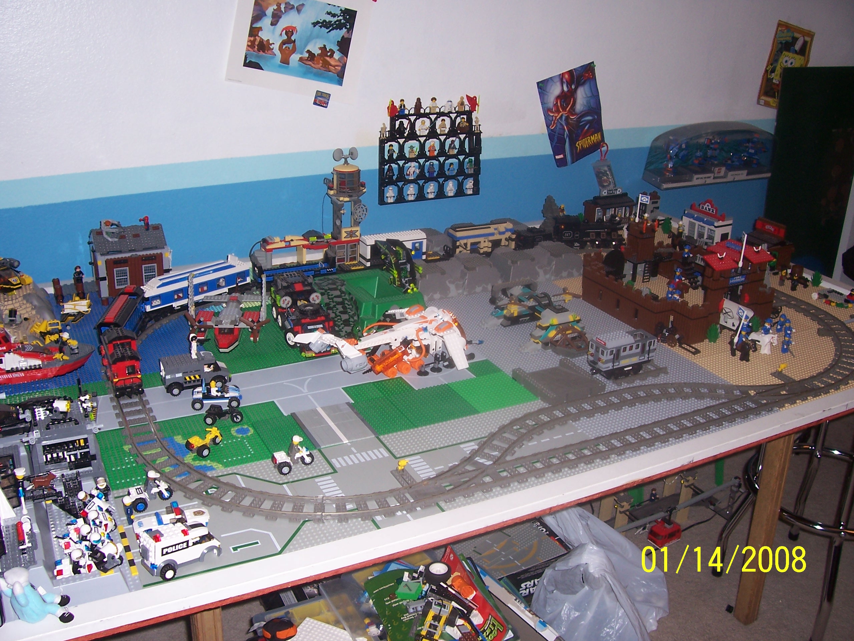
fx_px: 839
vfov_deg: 41.8
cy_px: 320
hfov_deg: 54.0
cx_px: 427
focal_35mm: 34
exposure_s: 1/60
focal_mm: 5.6
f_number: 2.7
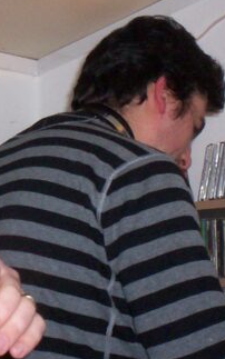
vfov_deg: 17.2
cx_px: -12
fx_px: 1187
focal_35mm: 121
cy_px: 112
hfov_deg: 10.7
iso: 140
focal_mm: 5.9
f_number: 4.5
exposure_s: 1/64
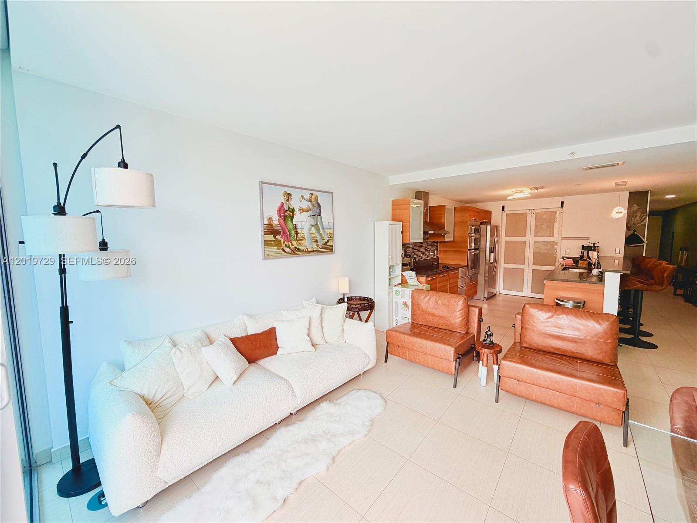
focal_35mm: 14
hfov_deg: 102.1
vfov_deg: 85.7
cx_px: 348
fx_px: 282
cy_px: 262
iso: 40
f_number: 2.2
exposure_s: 1/173
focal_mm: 2.22
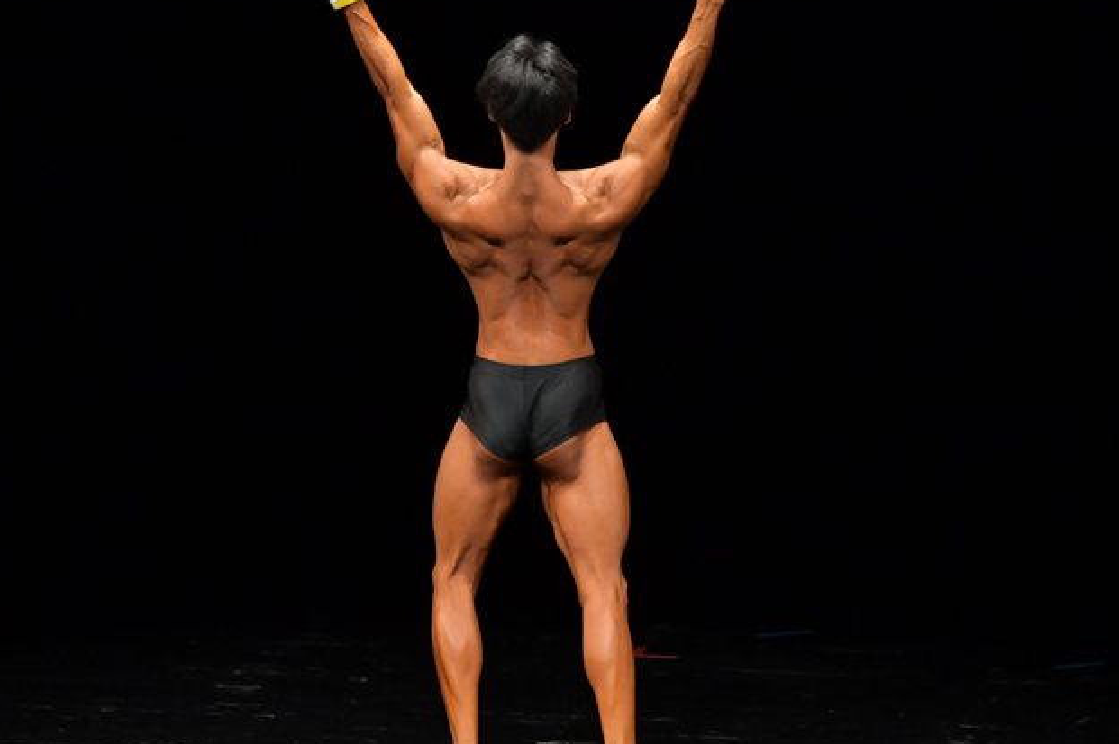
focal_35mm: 337
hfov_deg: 6.1
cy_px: 409
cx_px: 480
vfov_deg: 4.1
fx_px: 10466
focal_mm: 180
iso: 4000
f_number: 5.6
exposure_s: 1/400
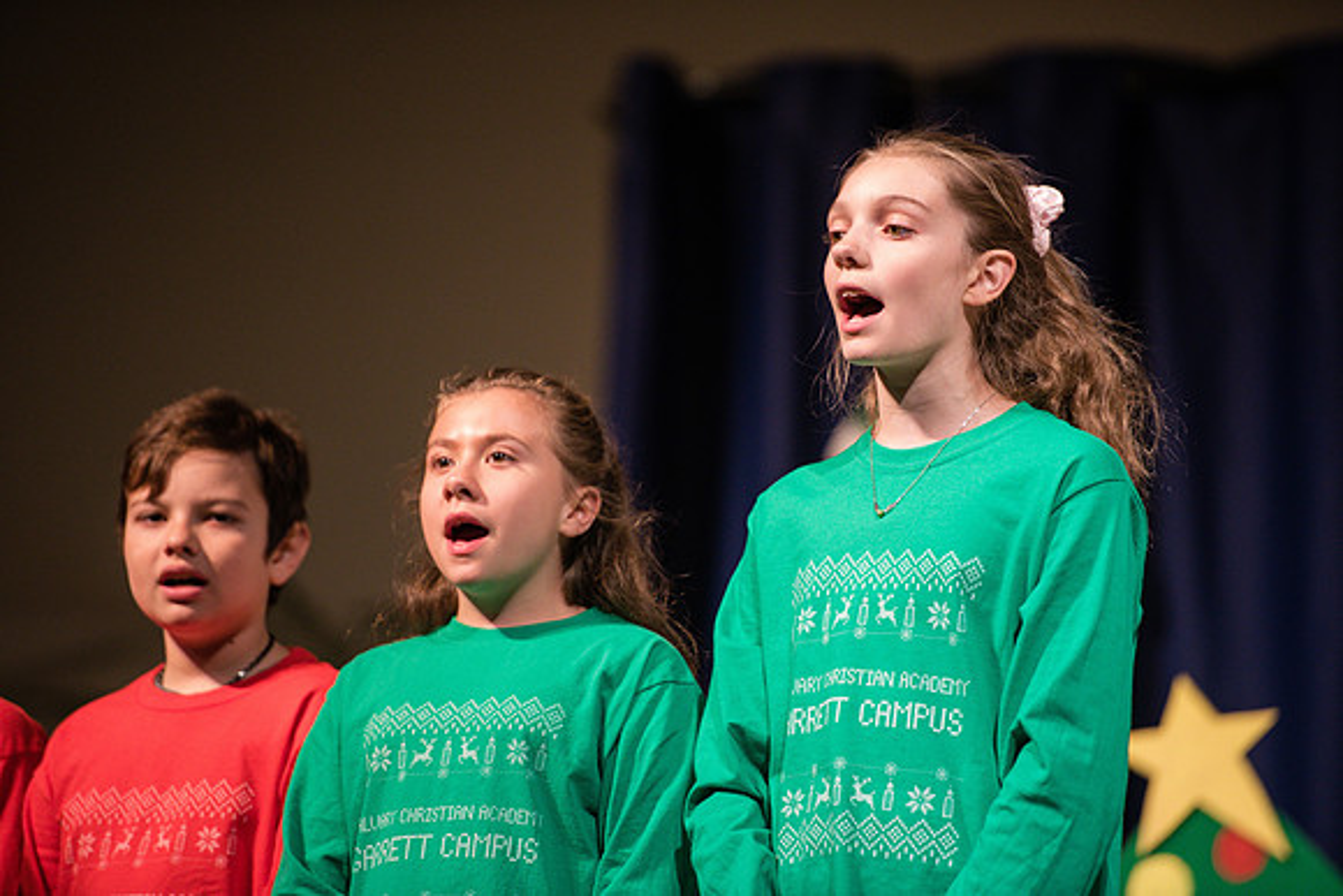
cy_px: 448
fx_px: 7463
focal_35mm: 200
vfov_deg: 6.9
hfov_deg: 10.3
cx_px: 672
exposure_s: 1/160
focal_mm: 200
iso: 1600
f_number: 2.8
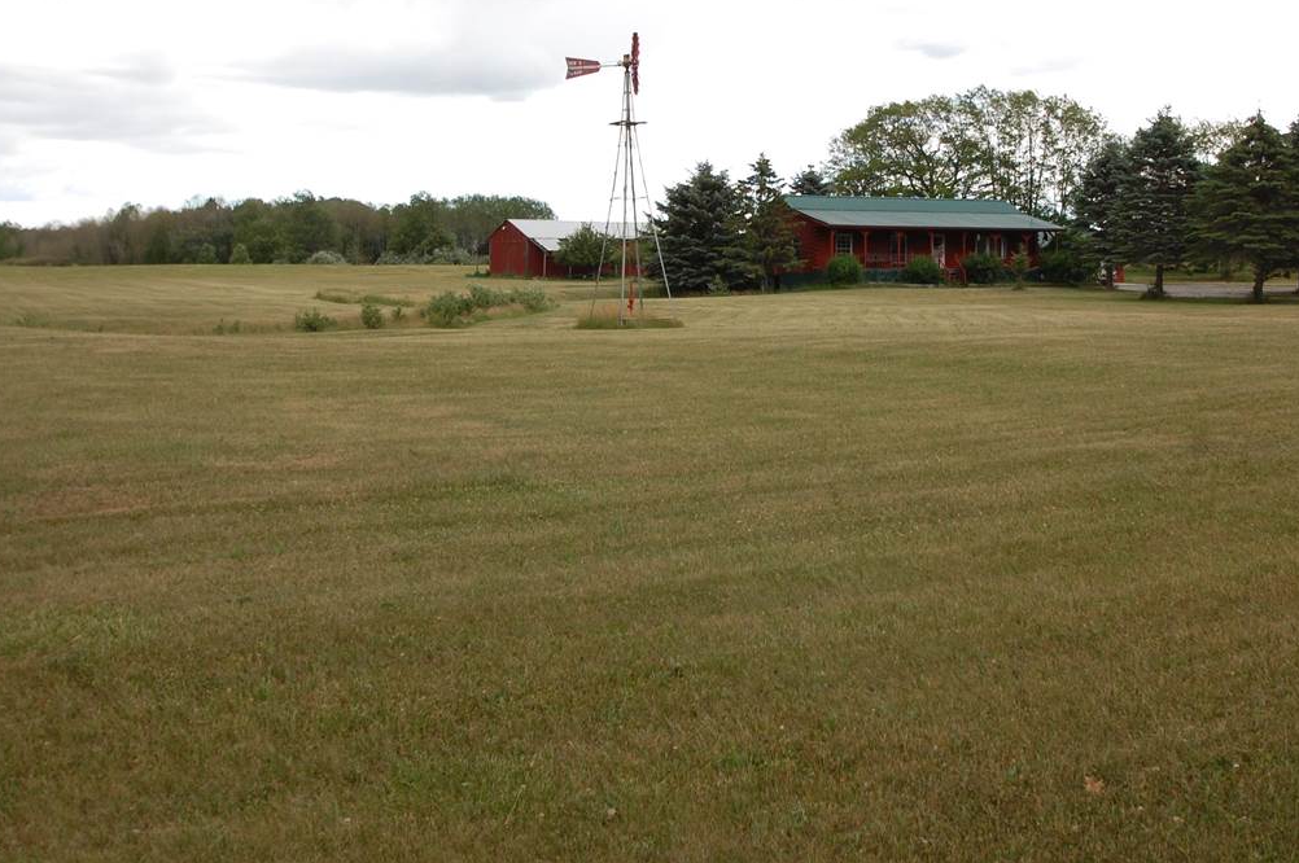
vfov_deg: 29.1
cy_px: 338
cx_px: 793
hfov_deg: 42.5
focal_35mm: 46
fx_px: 1658
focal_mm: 24
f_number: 6.3
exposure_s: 1/160
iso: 200
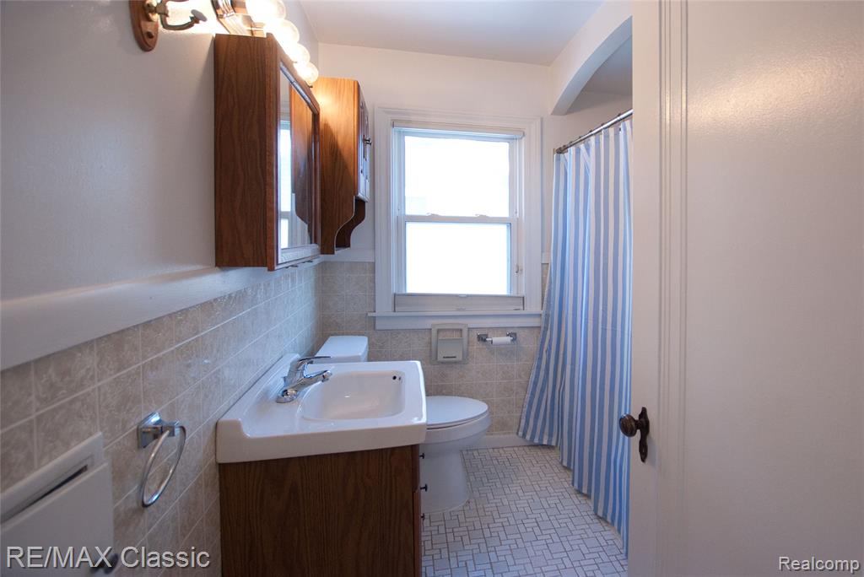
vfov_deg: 77.4
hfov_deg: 100.4
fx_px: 360
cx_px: 432
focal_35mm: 15
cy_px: 288
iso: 800
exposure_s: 1/160
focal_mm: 10
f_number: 3.5
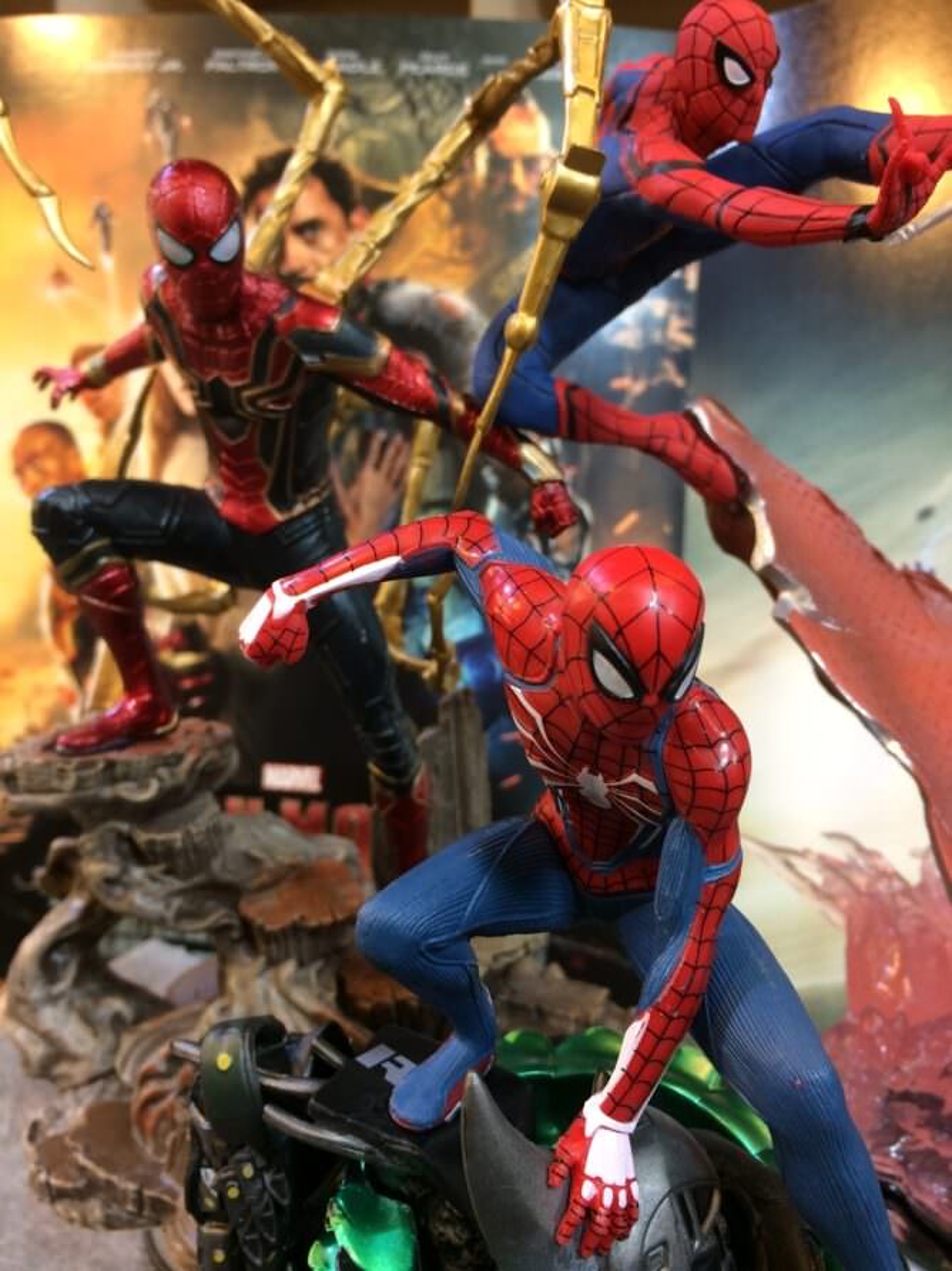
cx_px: 476
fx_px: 1064
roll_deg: +0.5
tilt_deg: -10.5
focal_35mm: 29
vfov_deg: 61.7
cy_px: 636
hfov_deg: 48.2
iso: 100
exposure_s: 1/33
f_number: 2.2
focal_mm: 4.15
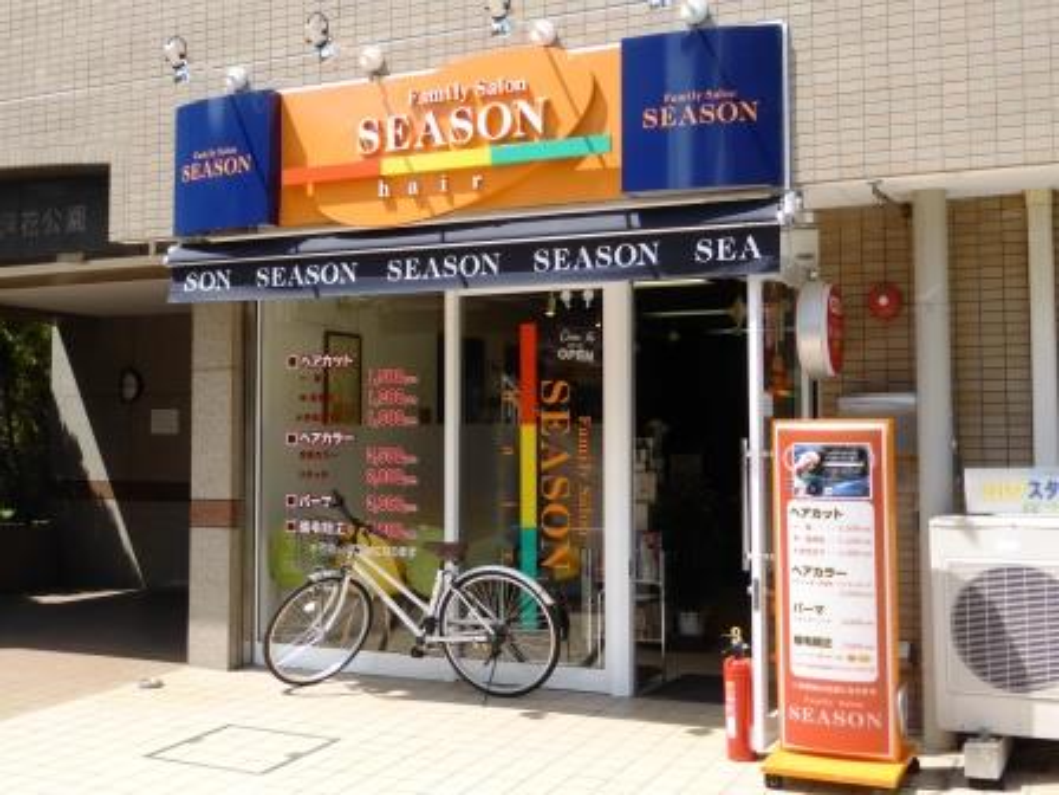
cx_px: 530
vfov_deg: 40.7
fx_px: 1071
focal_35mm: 35
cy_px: 398
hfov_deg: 52.6
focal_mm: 6.1
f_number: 3.7
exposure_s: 1/500
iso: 100
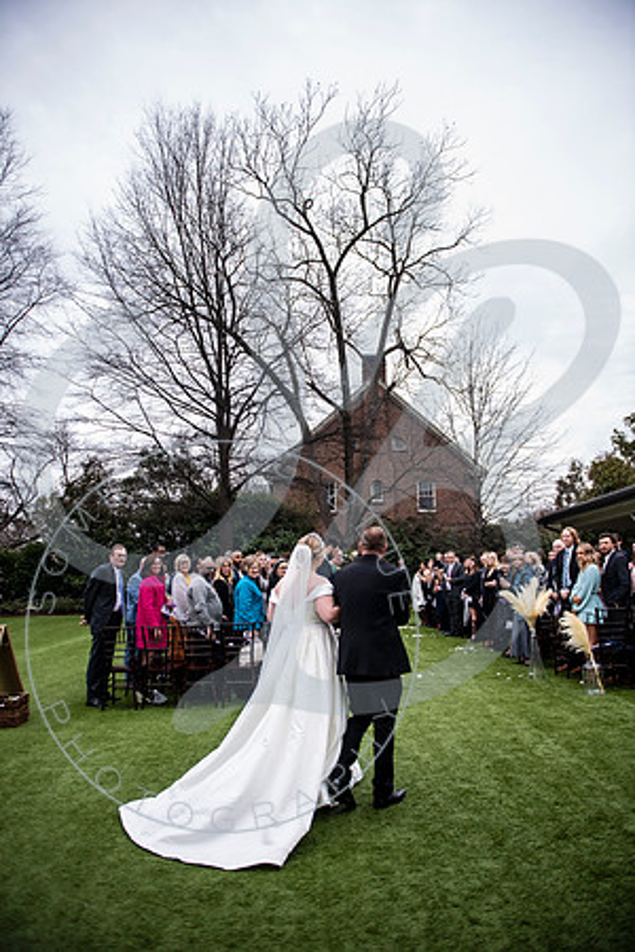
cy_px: 476
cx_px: 318
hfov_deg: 53.1
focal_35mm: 24
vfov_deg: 73.7
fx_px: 635
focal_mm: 24
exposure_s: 1/200
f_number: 2.8
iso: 100
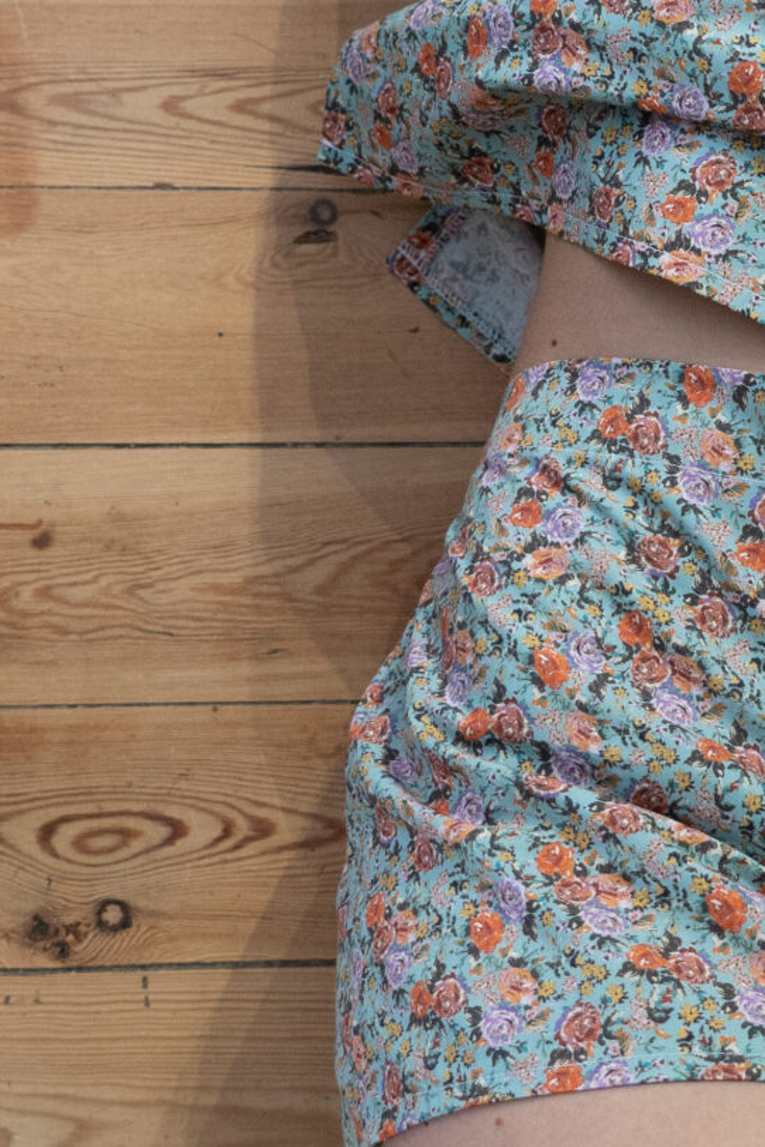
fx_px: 2709
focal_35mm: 85
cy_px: 460
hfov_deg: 15.5
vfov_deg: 23.9
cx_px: 900
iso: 1600
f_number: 4
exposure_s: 1/160
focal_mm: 24
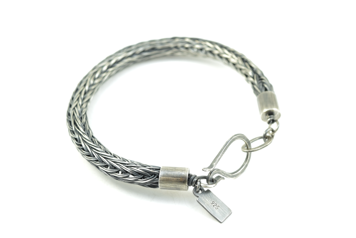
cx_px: 178
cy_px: 119
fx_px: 460
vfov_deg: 29.0
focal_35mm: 46
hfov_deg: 42.3
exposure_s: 1/125
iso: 400
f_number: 6.3
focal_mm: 31
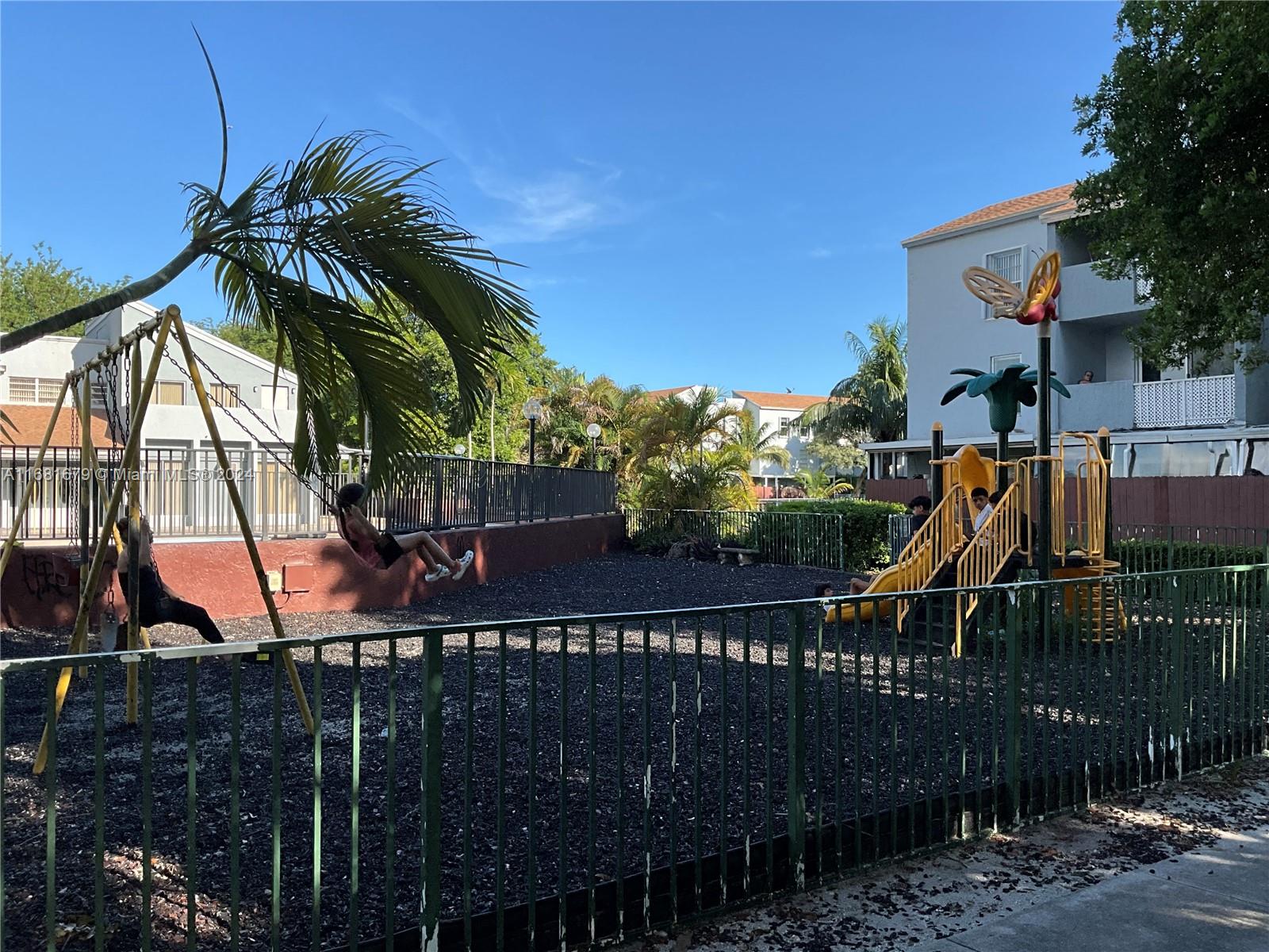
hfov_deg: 61.7
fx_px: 1063
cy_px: 476
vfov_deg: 48.2
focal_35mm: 29
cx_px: 634
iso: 25
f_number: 1.8
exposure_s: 1/912
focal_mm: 3
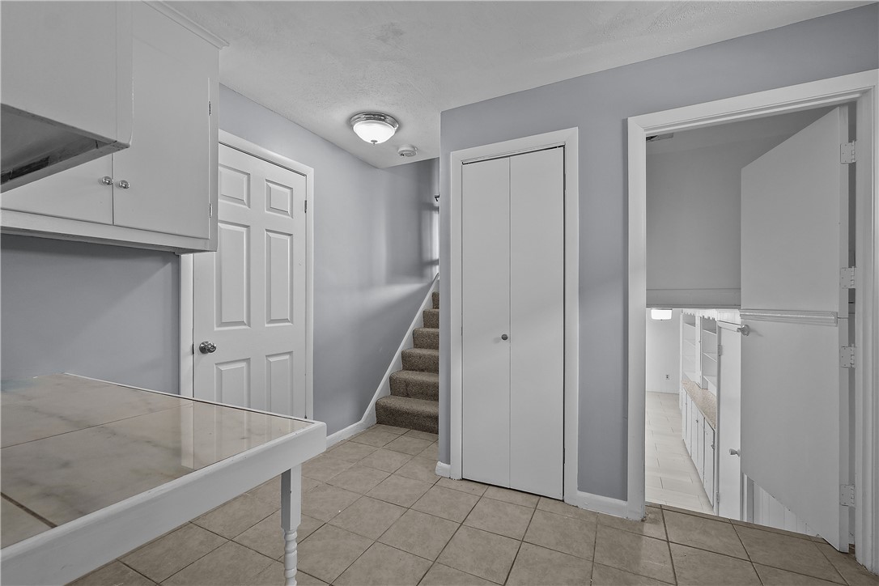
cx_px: 440
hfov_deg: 100.4
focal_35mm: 15
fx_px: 366
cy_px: 293
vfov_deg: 77.3
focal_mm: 10
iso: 400
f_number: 6.3
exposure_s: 1/4
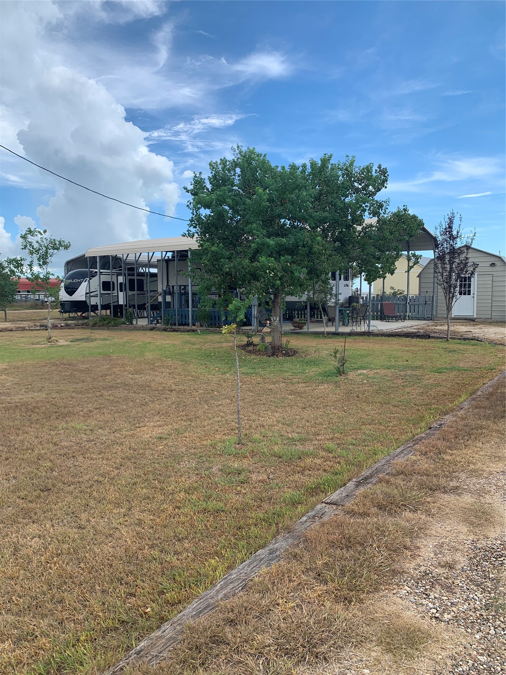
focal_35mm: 26
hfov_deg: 53.1
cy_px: 338
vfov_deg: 67.3
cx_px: 253
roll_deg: +0.7
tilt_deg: -4.7
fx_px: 507
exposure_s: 1/1299
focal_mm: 4.25
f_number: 1.8
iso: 25
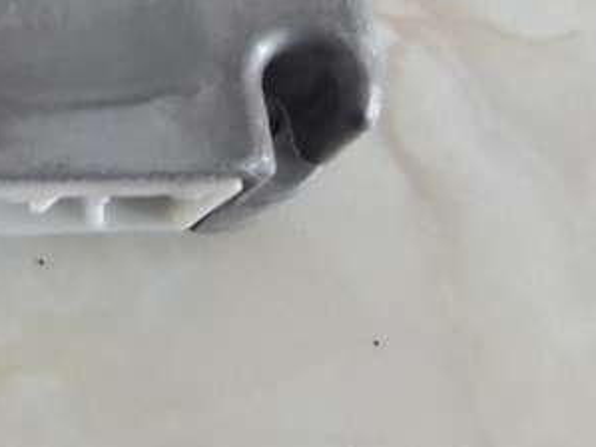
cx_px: -562
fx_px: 1996
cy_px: -465
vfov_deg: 11.4
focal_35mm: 116
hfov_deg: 14.4
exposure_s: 1/33
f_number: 1.9
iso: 50
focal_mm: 3.7
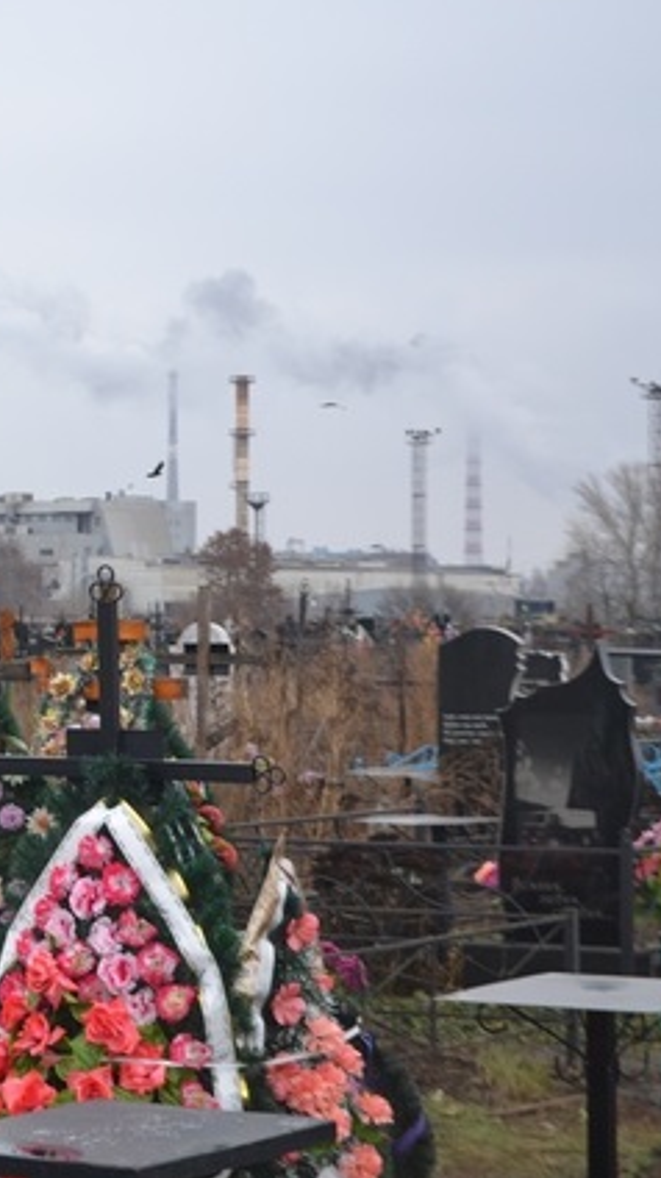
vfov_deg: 18.8
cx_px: -219
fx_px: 3558
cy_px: 590
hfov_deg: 10.4
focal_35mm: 114
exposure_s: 1/125
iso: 320
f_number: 5.3
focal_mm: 48
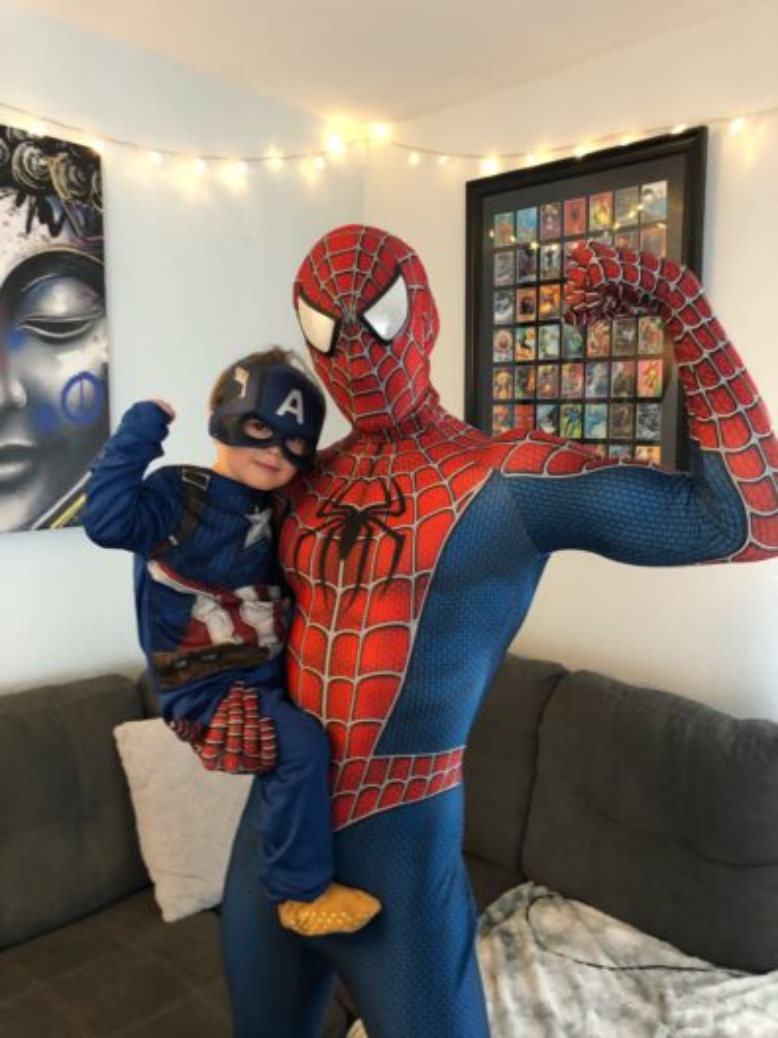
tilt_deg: -7.3
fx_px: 839
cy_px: 519
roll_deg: -0.1
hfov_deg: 49.7
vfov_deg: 63.4
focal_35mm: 28
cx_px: 389
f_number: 1.8
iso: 100
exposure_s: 1/9
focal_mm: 4
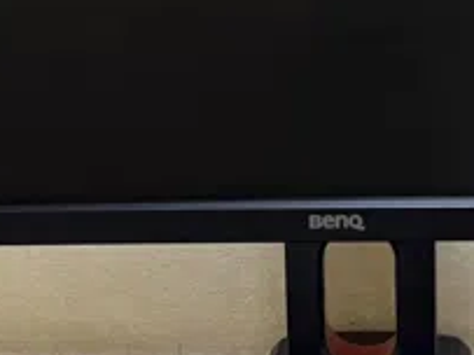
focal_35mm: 82
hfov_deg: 23.6
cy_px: 91
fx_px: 1122
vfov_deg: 17.9
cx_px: 348
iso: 320
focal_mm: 5.1
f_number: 1.6
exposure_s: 1/50
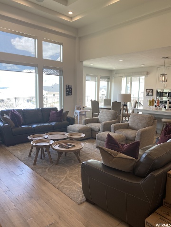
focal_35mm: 26
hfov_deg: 53.1
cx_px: 86
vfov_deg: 67.3
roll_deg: -1.7
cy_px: 114
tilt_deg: -4.3
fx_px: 171
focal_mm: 4.25
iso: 40
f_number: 1.8
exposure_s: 1/120
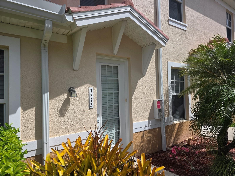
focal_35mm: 23
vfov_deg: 58.9
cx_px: 118
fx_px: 156
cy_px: 88
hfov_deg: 73.9
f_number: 1.7
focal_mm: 6.3
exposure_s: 1/7626
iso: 80
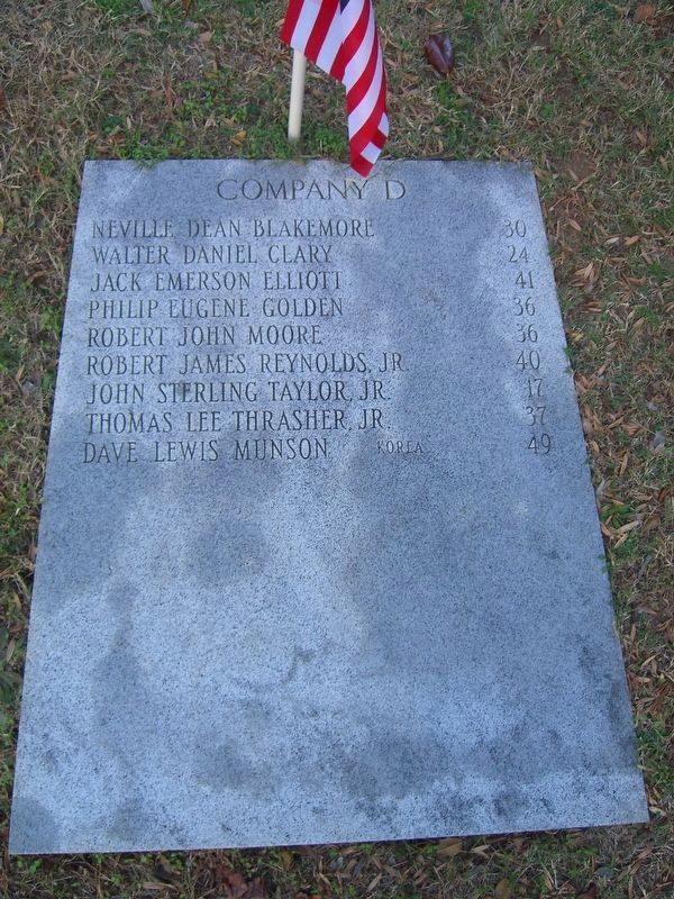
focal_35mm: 38
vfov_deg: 49.0
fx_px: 987
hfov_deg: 37.7
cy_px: 450
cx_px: 337
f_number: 2.8
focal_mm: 7.9
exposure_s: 1/50
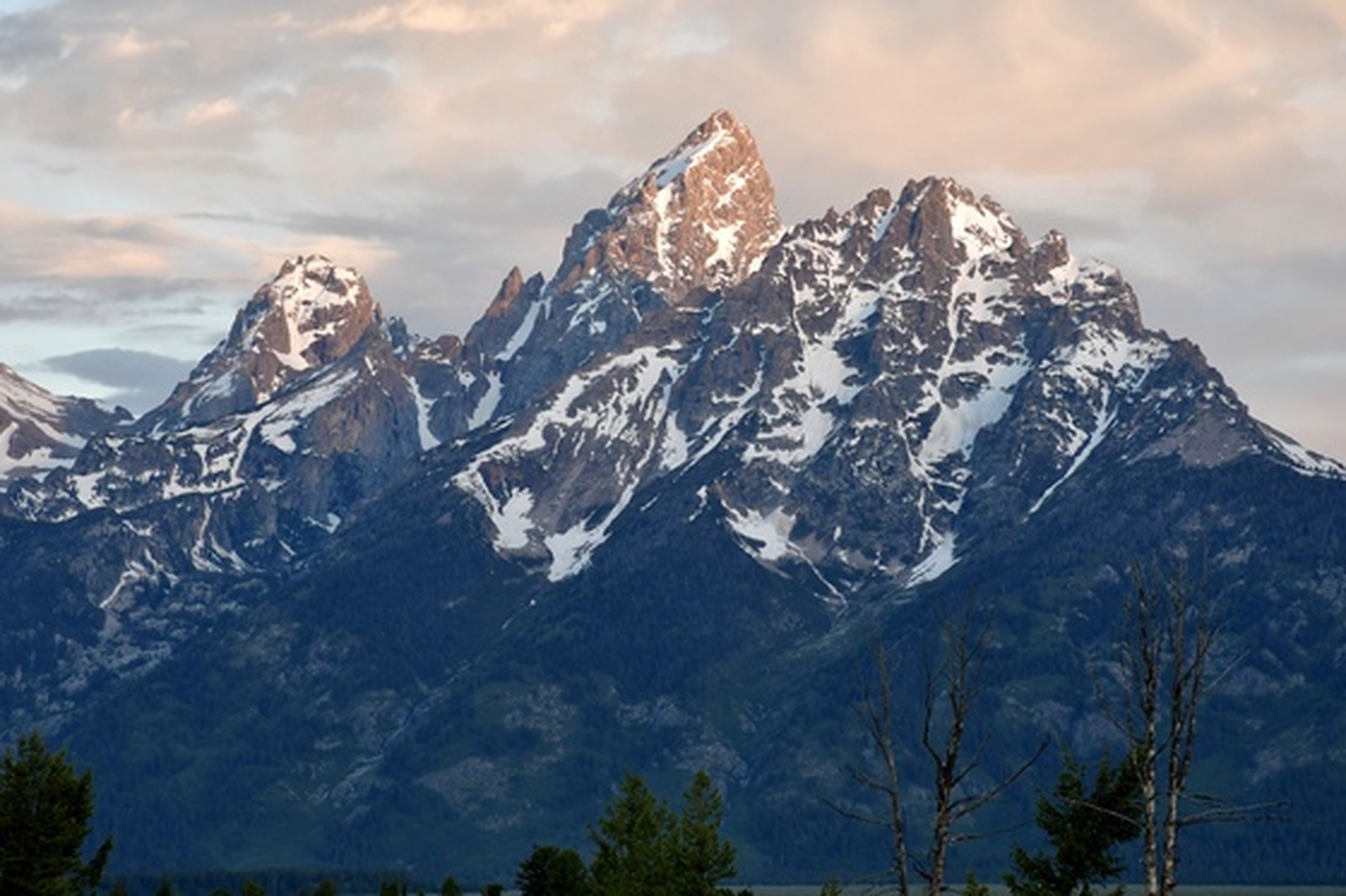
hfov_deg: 15.2
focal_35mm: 135
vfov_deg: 10.2
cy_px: 448
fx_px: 5046
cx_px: 673
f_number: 10
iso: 1600
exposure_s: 1/250
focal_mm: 90
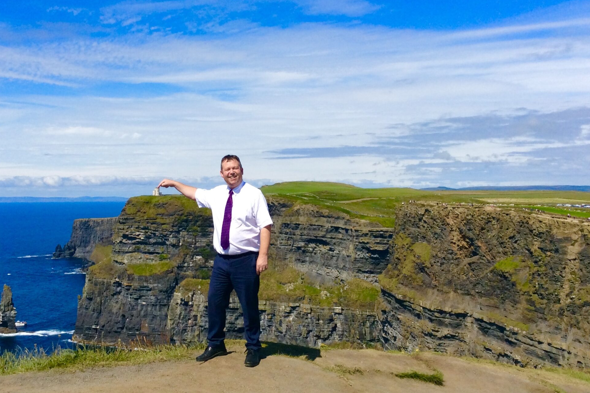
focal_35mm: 44
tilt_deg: -1.2
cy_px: 178
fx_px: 721
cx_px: 221
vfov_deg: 30.5
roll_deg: +2.3
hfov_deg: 44.1
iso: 32
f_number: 2.4
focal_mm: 3.3
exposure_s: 1/2288
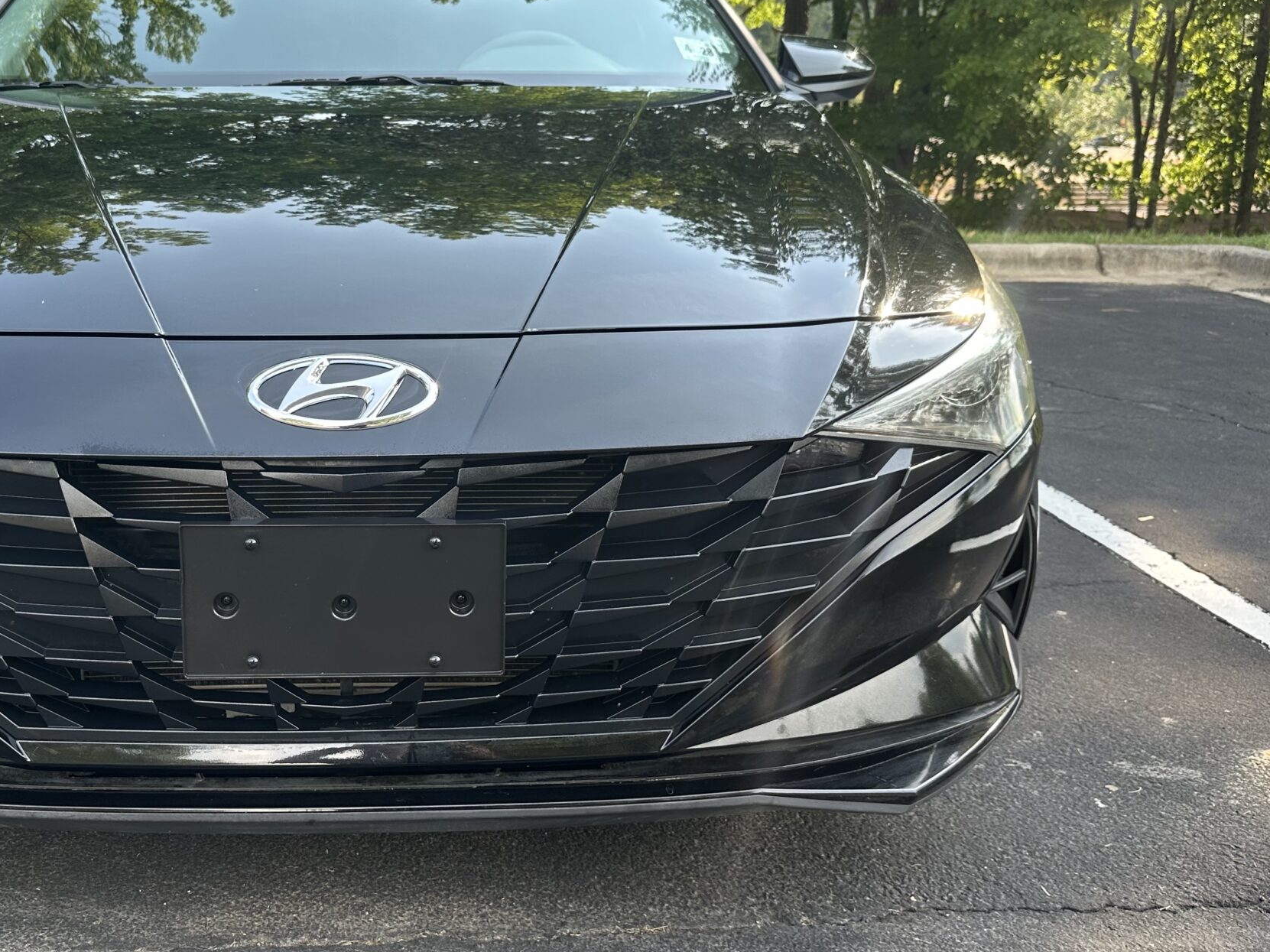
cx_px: 414
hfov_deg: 49.2
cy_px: 401
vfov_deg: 38.6
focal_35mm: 37
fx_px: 1357
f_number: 1.78
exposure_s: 1/393
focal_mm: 6.86
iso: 80
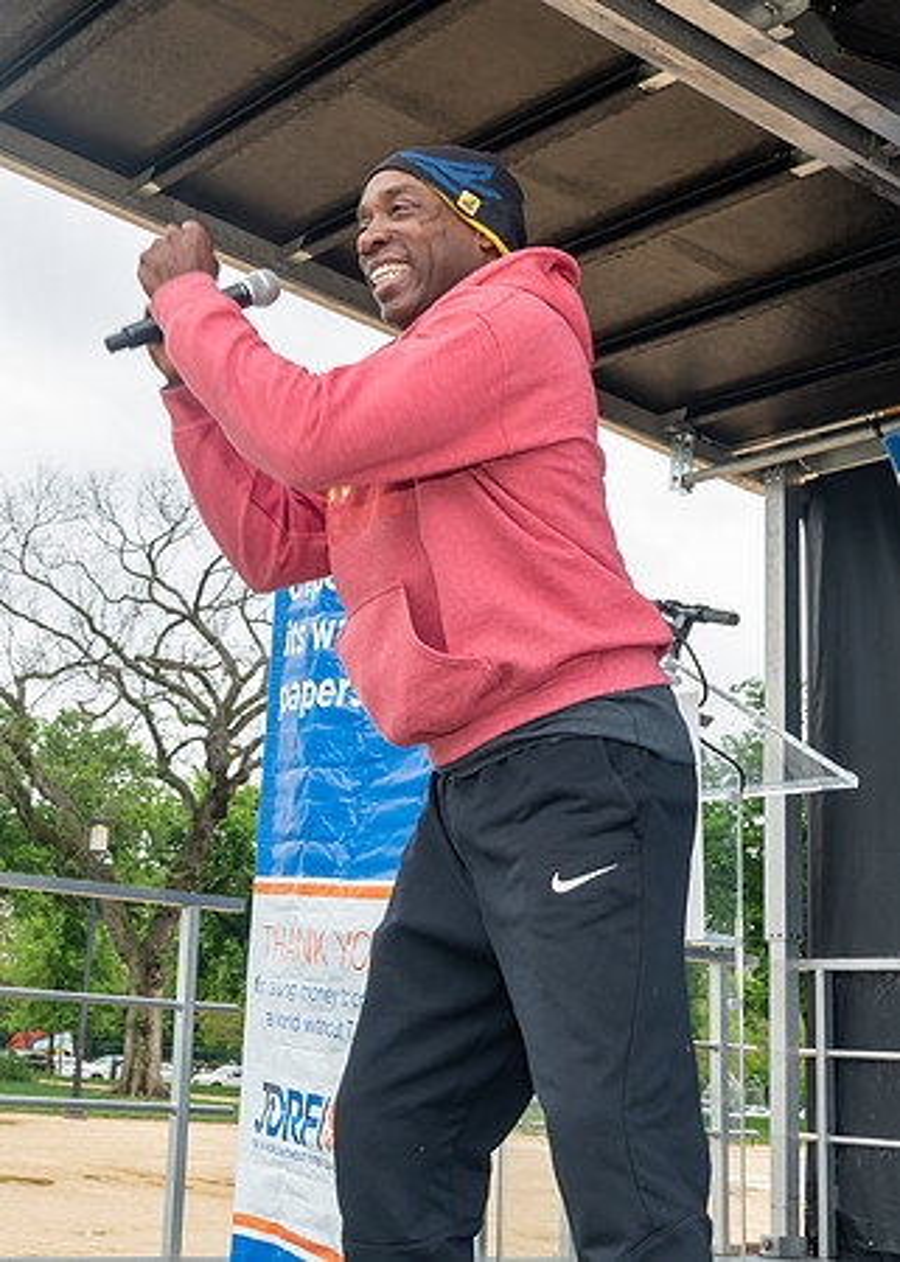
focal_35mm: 53
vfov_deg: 36.5
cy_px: 499
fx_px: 1907
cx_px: 236
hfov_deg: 26.3
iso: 400
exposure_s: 1/250
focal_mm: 20
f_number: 7.1
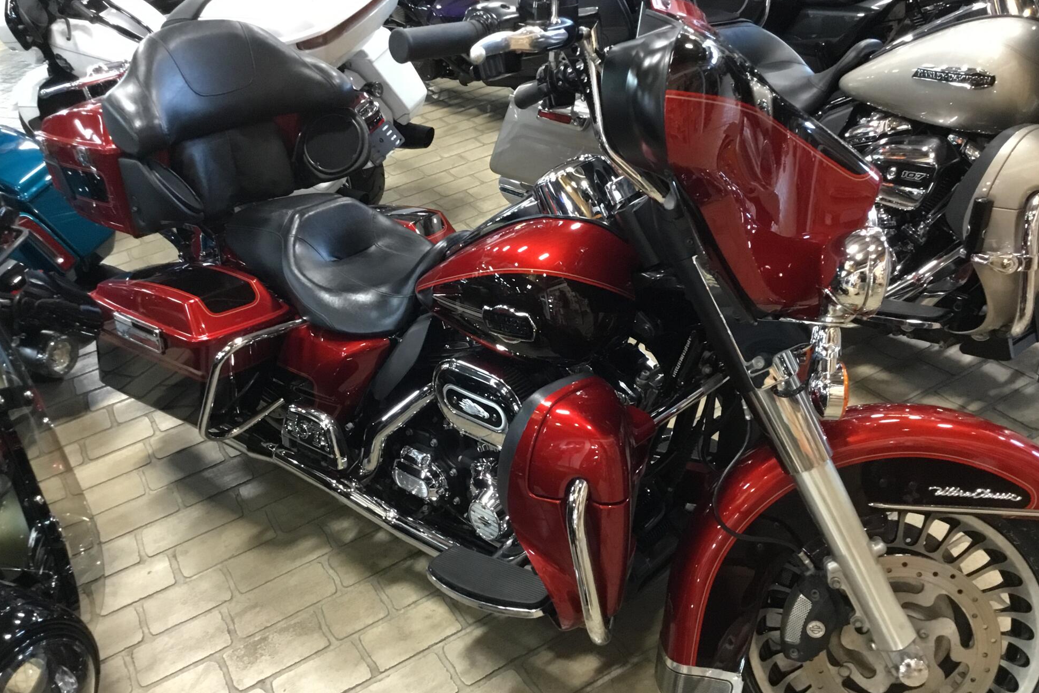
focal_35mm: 33
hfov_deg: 57.2
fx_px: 952
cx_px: 521
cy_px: 354
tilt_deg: -31.6
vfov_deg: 40.0
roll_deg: +9.0
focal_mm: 3.3
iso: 200
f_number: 2.4
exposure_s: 1/17
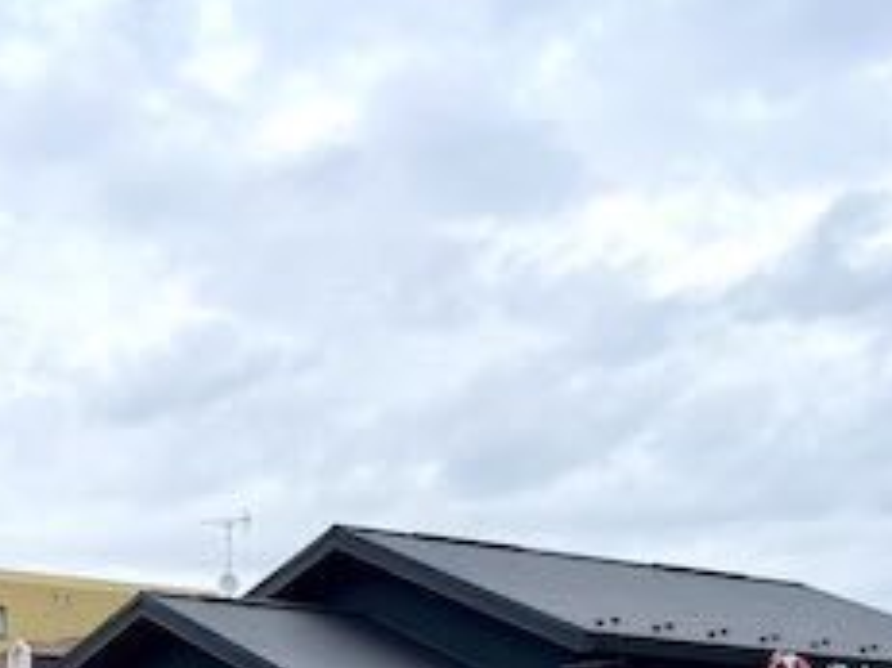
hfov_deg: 23.6
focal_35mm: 83
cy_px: 815
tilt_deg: +1.6
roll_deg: -1.1
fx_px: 2138
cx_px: 479
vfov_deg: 16.9
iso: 80
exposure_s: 1/3584
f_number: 1.78
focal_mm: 6.76
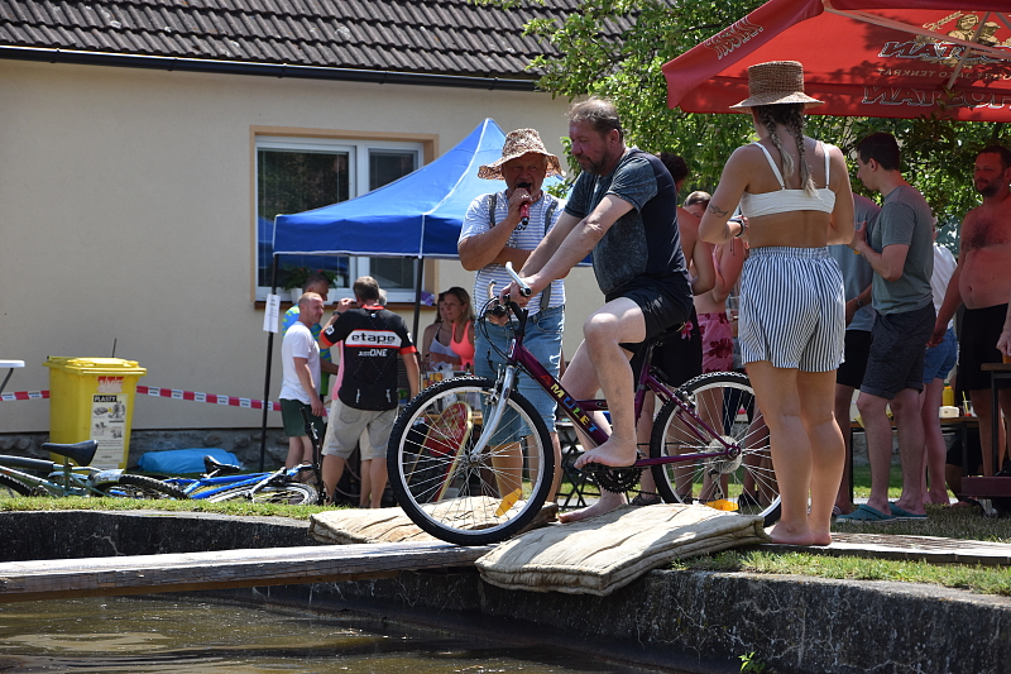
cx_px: 506
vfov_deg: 11.4
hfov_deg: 17.1
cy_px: 337
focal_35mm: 120
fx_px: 3369
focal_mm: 80
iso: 400
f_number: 5.3
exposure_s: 1/1250
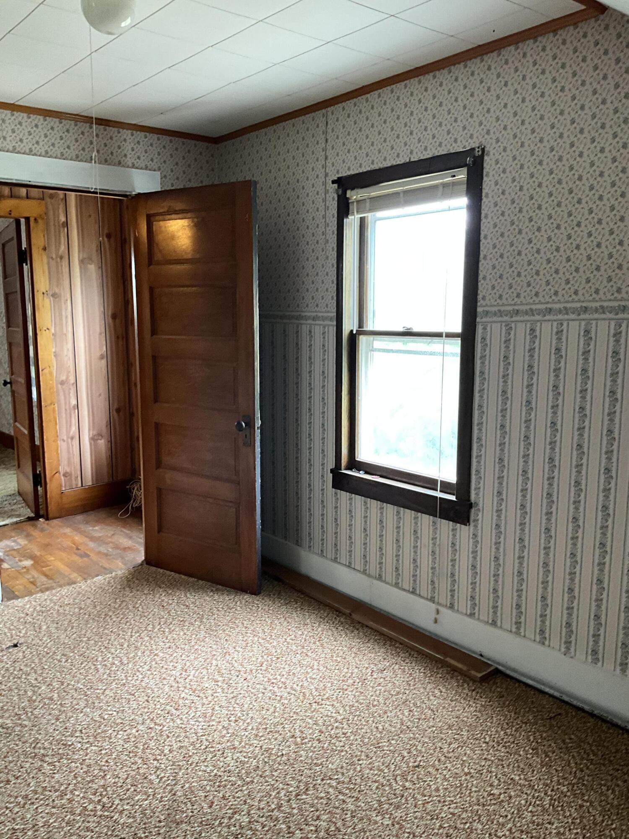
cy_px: 420
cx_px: 314
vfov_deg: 61.7
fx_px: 703
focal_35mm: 29
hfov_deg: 48.2
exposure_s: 1/60
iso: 125
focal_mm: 3
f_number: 1.8
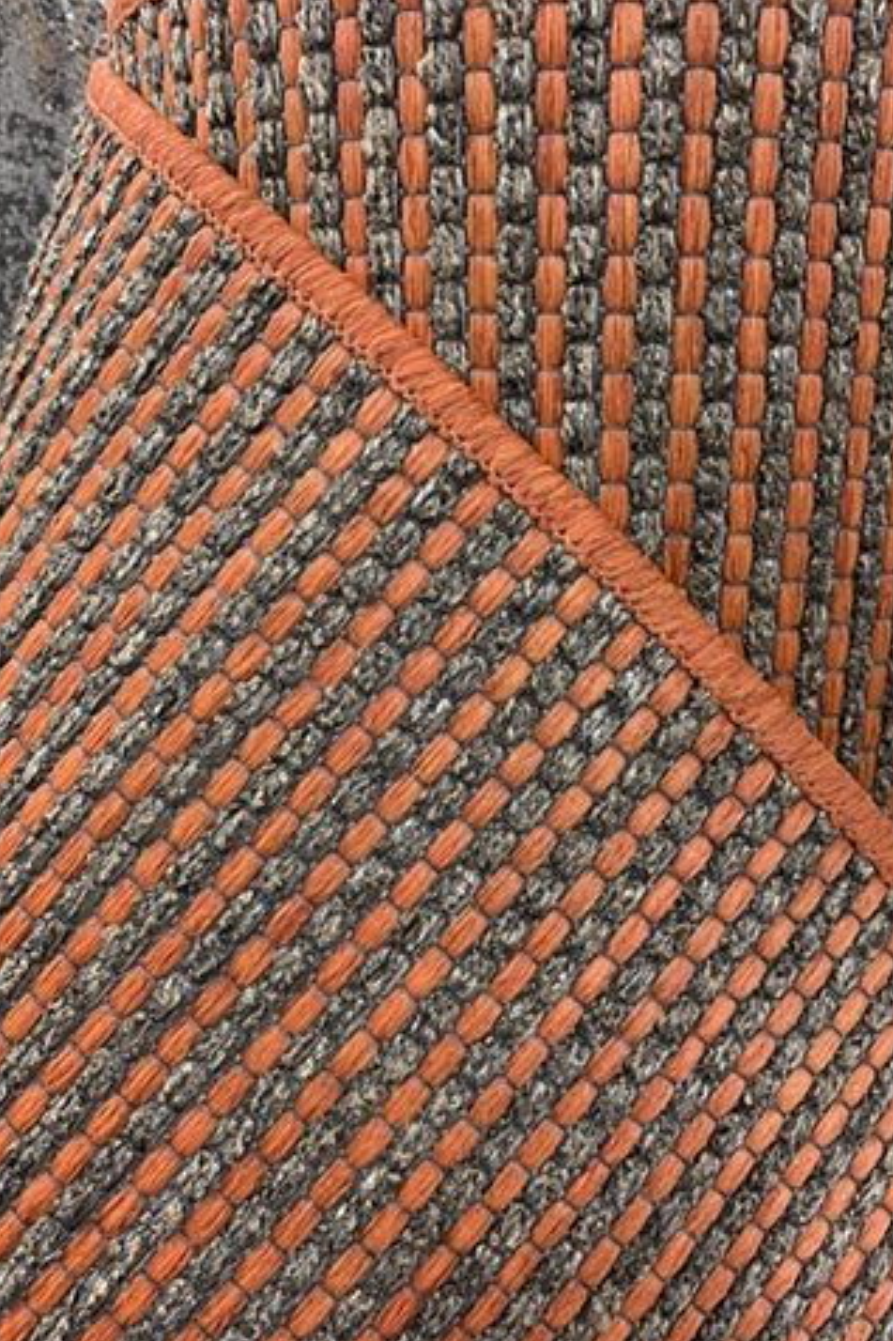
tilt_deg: -17.3
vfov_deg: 65.5
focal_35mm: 28
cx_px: 499
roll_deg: +2.2
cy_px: 666
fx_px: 1043
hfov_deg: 46.3
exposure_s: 1/60
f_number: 1.8
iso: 250
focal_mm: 4.25
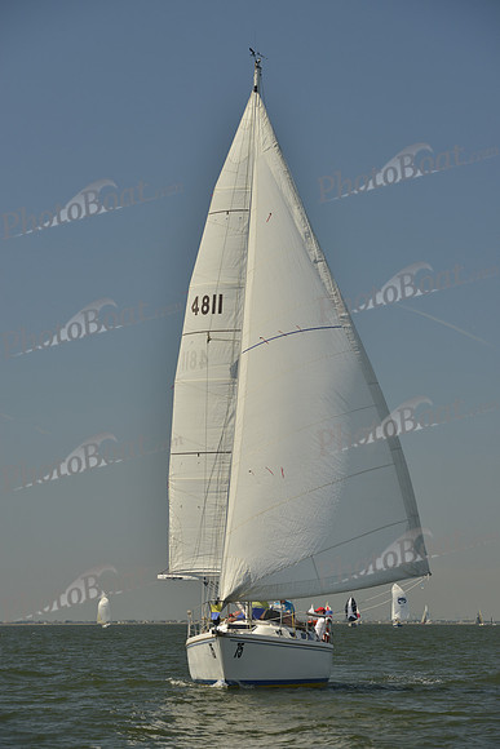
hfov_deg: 12.5
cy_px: 374
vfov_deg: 18.6
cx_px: 250
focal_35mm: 110
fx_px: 2290
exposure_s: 1/800
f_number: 7.1
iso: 200
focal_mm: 110
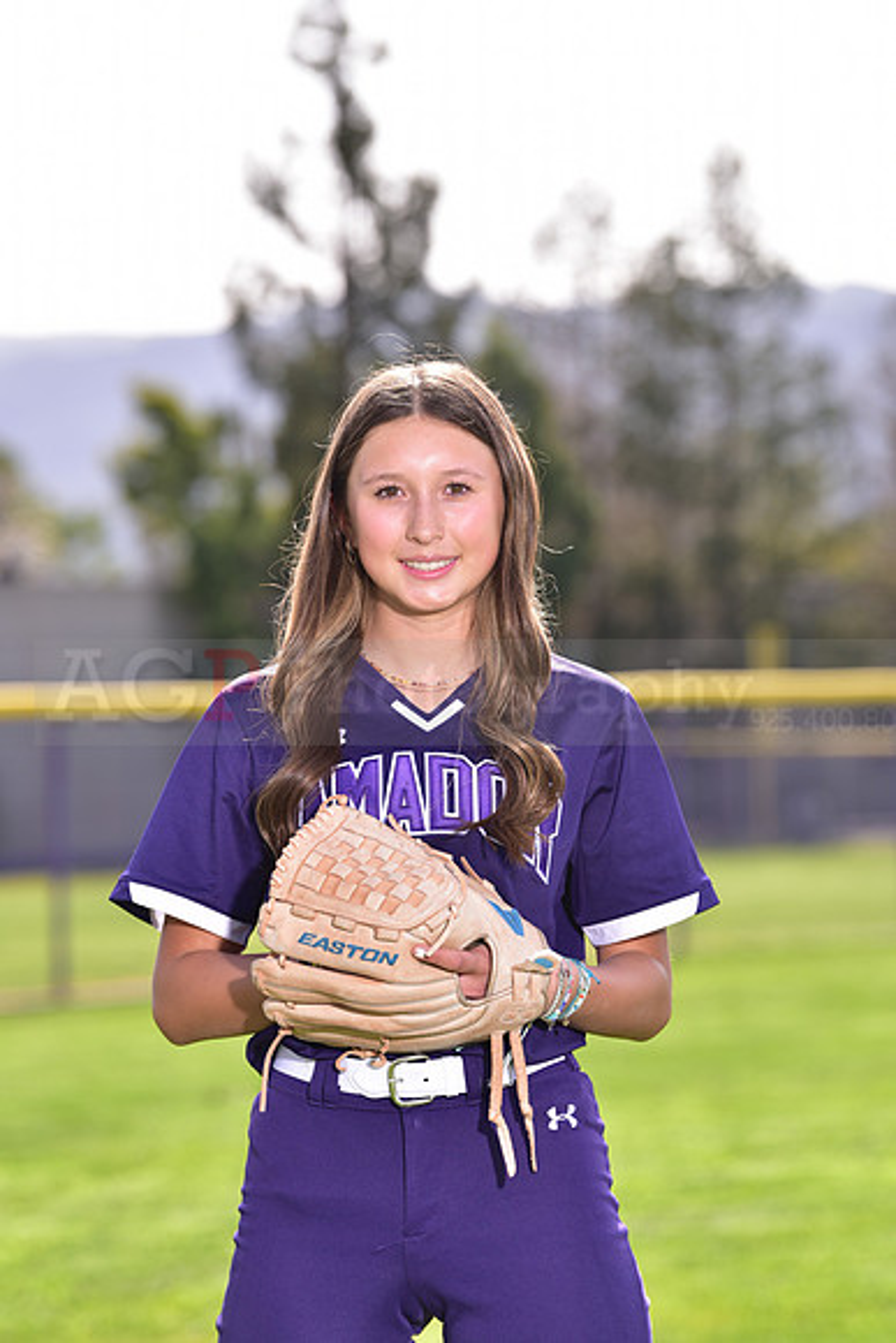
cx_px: 448
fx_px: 5969
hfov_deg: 8.6
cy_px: 672
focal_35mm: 160
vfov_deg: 12.8
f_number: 5
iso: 80
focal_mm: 160
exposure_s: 1/250
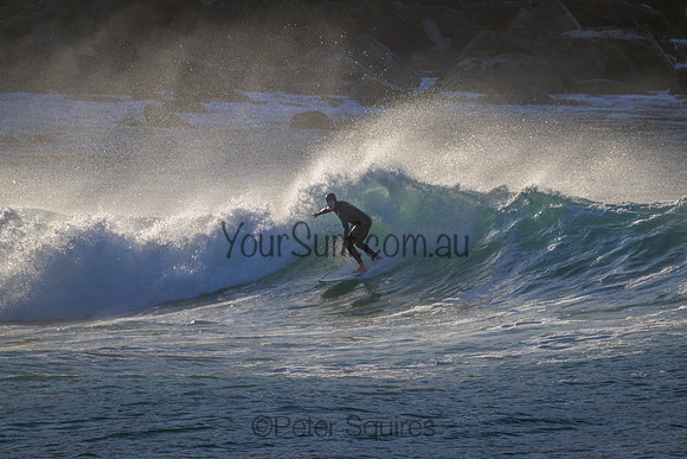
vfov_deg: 1.7
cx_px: 344
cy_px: 230
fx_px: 15270
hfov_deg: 2.6
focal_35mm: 800
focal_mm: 800
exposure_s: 1/1250
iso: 560
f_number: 11
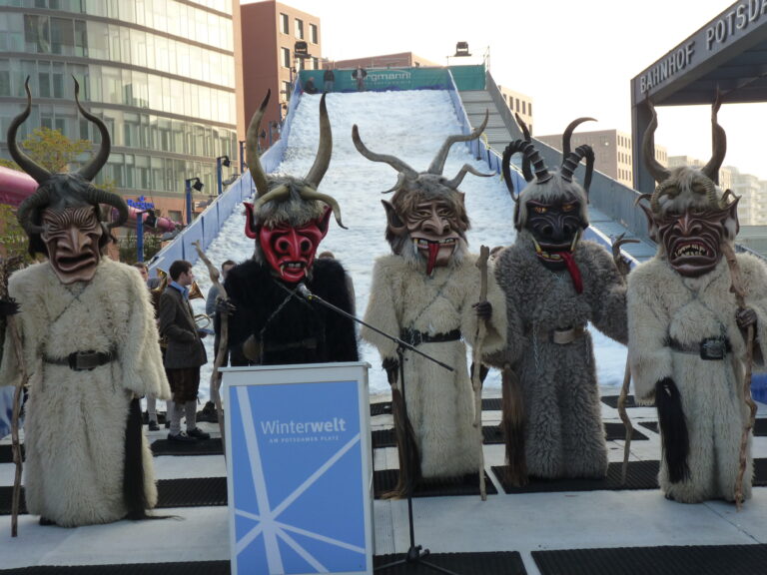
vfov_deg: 29.1
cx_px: 384
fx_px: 1108
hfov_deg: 38.2
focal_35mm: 50
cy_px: 288
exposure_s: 1/160
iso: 125
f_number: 4
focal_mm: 9
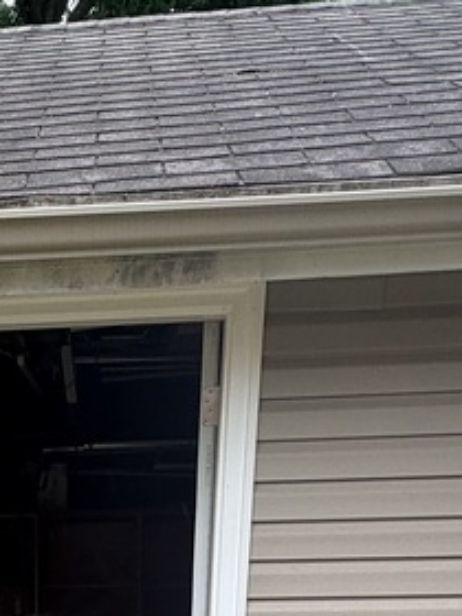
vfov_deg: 28.3
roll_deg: +1.0
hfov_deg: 25.8
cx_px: 7
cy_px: 827
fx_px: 961
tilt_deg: -17.8
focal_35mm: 54
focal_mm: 2.22
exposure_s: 1/148
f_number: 2.2
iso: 50
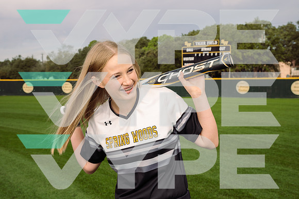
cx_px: 150
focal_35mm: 43
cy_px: 100
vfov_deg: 31.2
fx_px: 357
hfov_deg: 45.4
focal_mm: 43
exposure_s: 1/200
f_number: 8
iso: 125
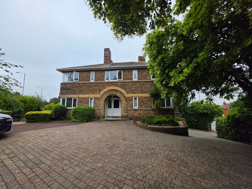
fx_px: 95
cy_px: 94
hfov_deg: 106.2
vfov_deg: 89.9
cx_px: 126
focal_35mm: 13
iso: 32
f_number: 1.9
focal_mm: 2.2
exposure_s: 1/1493
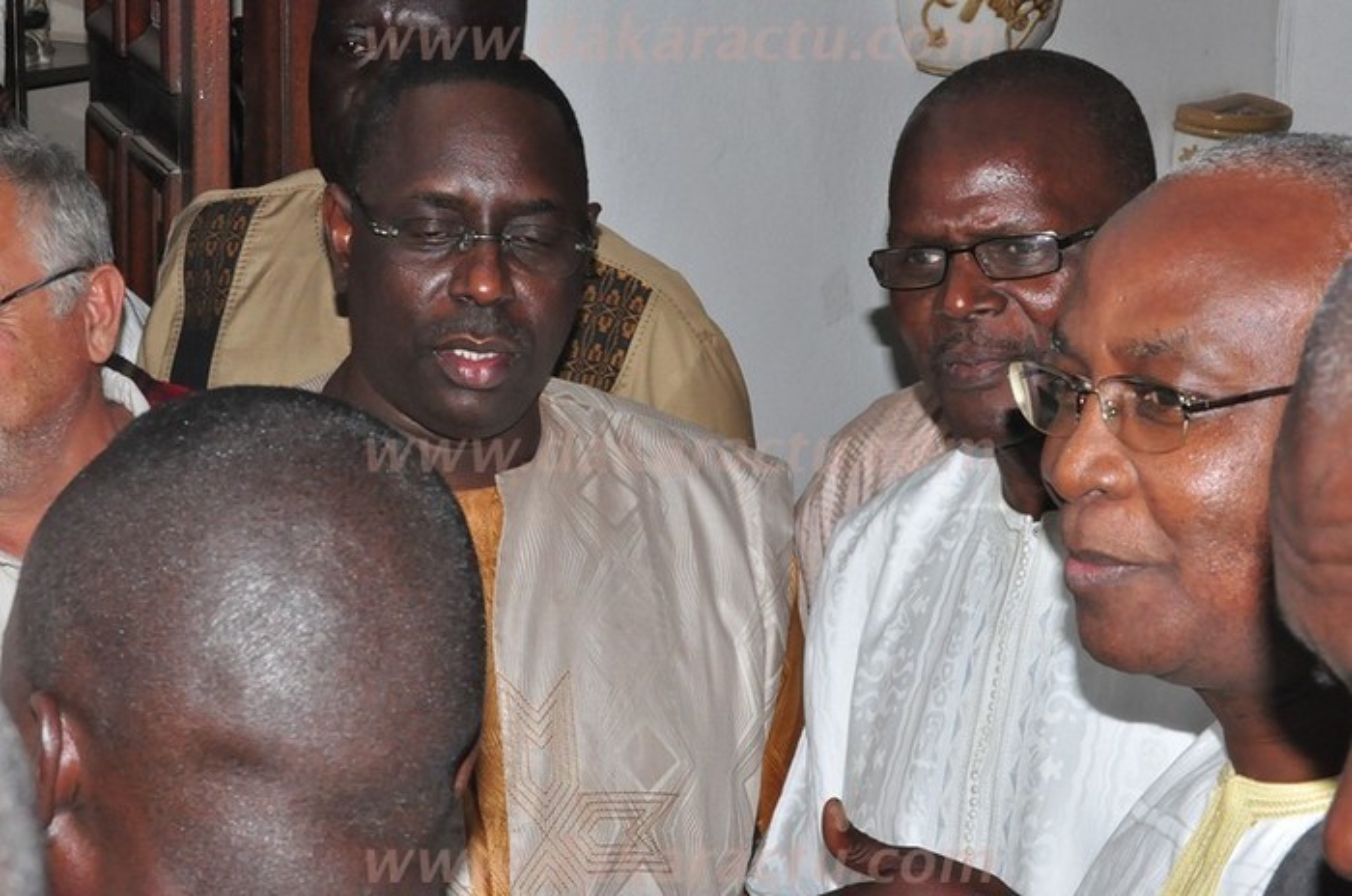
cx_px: 676
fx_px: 3093
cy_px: 448
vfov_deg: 16.5
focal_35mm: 82
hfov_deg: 24.7
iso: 1600
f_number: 22
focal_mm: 55
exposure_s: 1/200
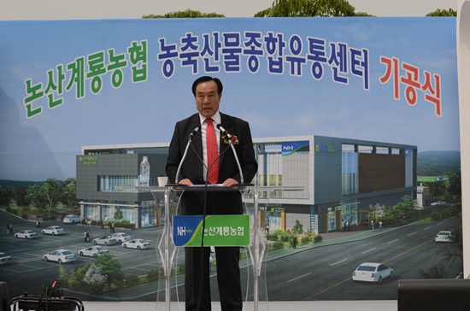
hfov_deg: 17.5
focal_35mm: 117
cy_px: 156
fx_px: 1524
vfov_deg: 11.7
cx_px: 235
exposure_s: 1/800
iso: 100
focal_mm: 78
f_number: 5.6
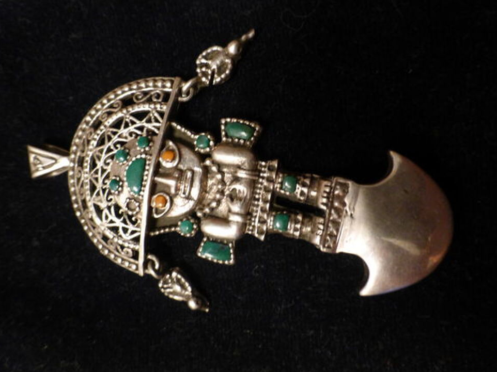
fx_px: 373
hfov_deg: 67.3
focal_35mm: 26
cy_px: 185
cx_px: 243
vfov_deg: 53.0
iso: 400
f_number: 3.3
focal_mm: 4.3
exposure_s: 1/10
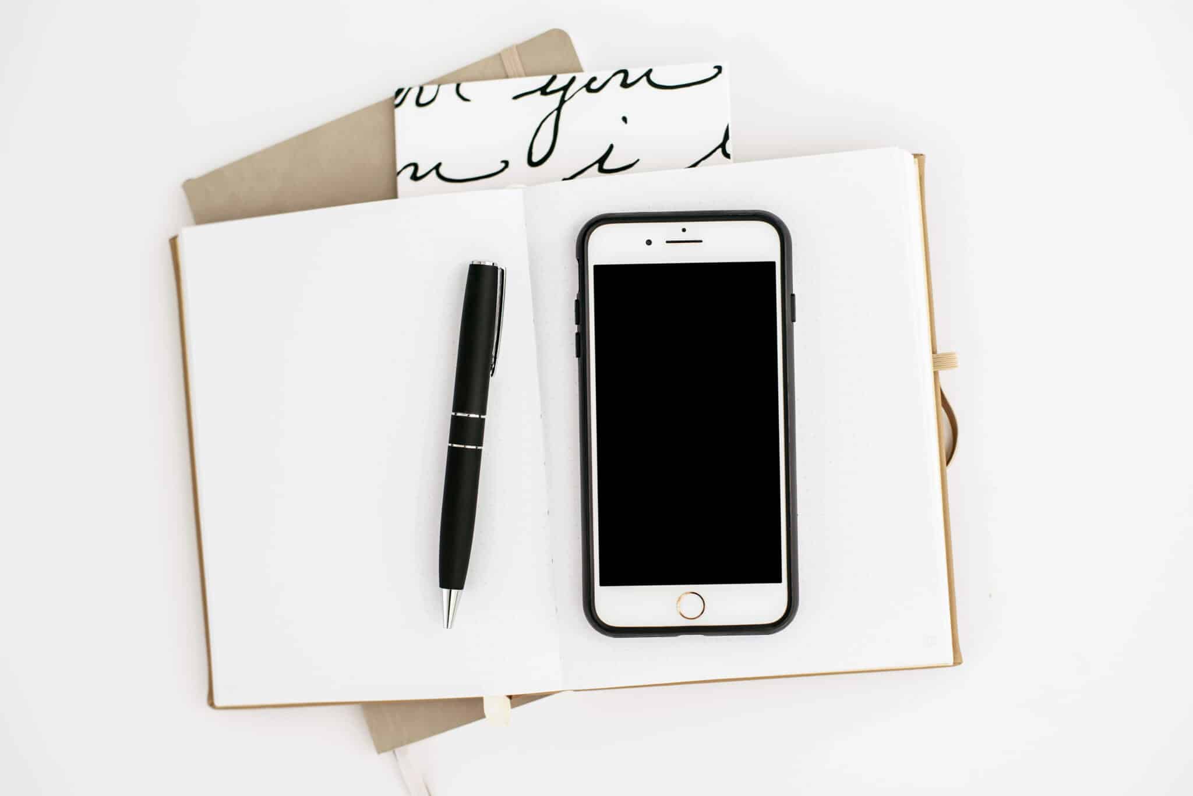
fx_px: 1657
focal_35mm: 50
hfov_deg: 39.6
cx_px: 596
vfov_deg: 27.0
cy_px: 398
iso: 250
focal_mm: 50
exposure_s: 1/160
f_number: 3.2
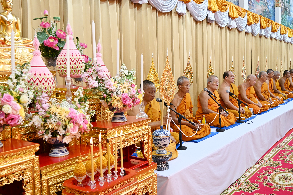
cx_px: 159
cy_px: 87
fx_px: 320
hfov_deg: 49.2
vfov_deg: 33.9
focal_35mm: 39
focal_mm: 21.5
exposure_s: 1/60
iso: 1000
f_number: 4
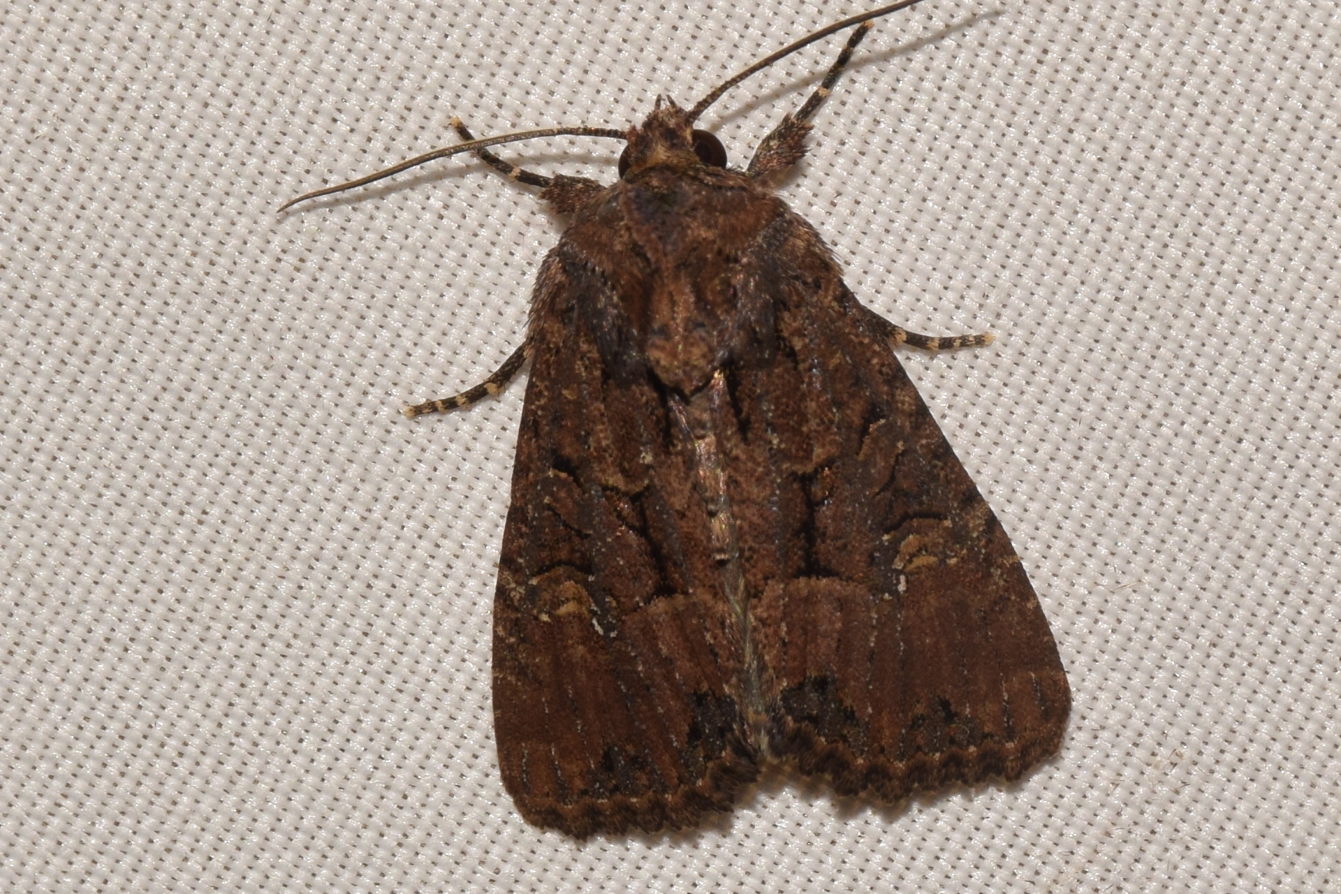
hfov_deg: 9.8
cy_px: 447
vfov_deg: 6.5
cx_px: 670
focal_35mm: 210
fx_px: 7822
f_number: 14
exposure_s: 1/160
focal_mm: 140
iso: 125
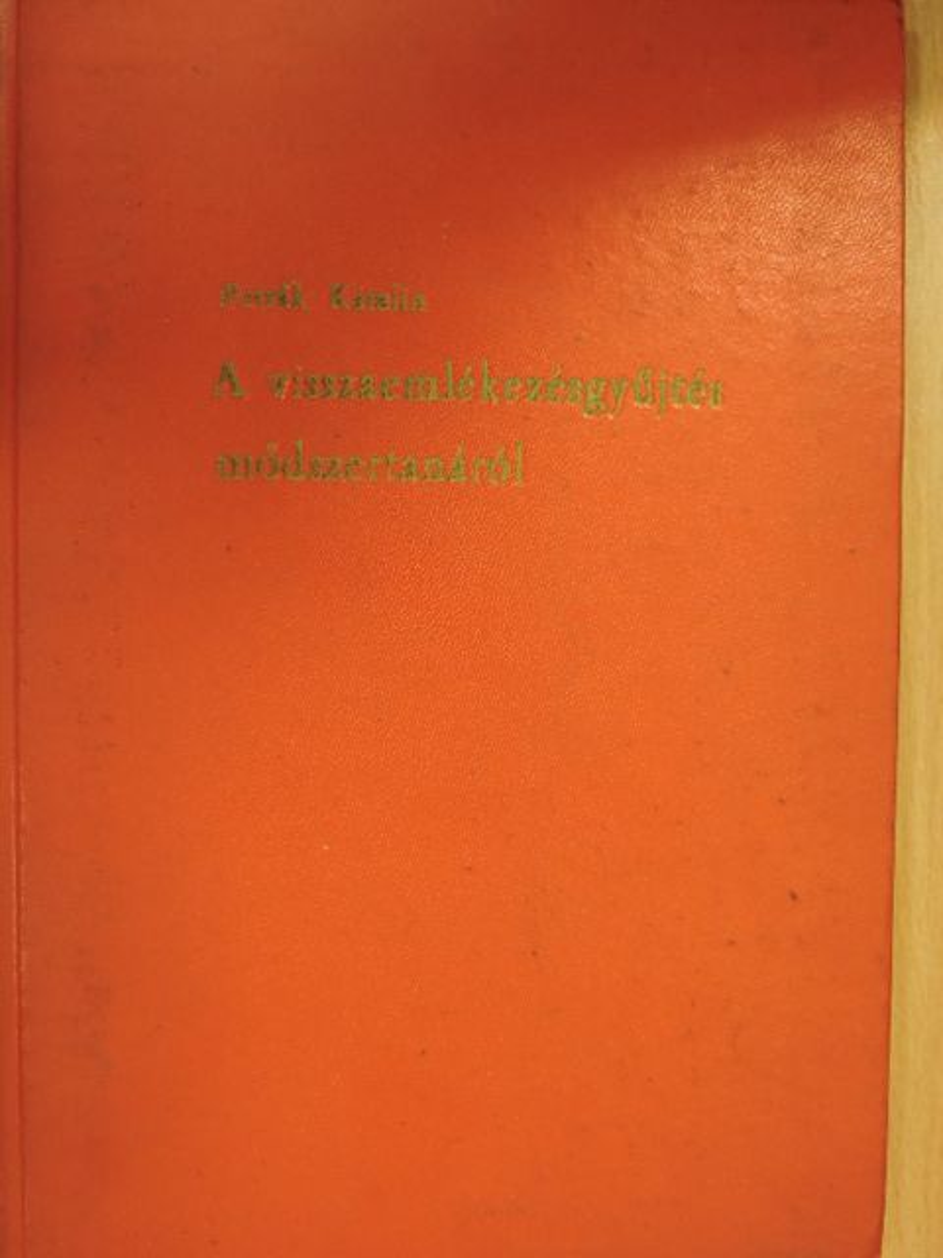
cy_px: 629
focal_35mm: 50
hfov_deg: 29.1
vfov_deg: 38.2
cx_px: 472
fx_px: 1816
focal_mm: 9
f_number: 4
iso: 400
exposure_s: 1/25
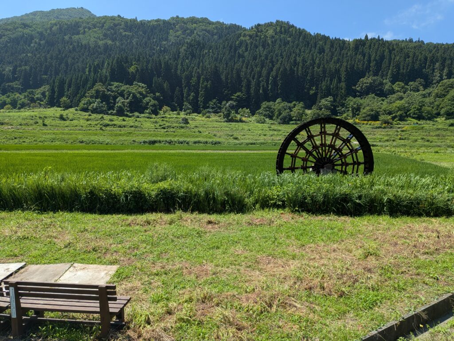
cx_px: 227
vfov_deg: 56.8
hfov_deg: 71.6
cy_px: 170
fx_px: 315
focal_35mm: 24
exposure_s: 1/1312
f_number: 1.7
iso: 28
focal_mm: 4.53
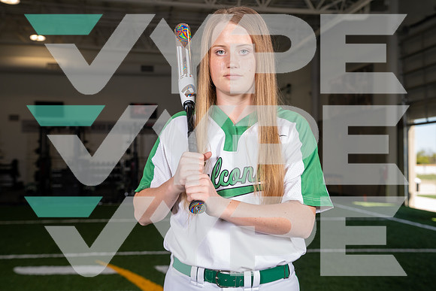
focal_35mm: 50
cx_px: 218
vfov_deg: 27.0
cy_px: 146
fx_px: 606
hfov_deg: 39.6
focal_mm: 50
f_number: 5.6
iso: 200
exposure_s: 1/200
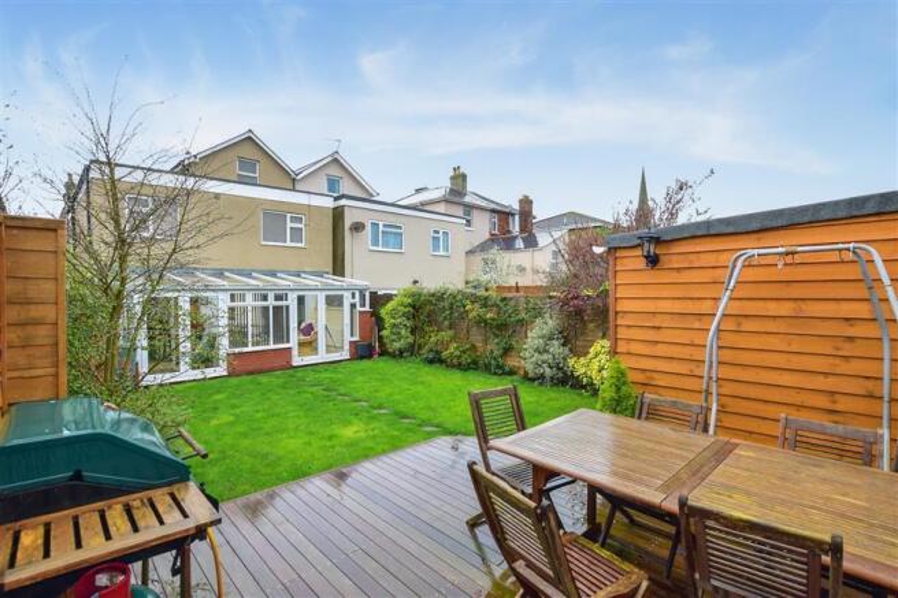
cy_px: 299
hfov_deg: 95.0
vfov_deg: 72.0
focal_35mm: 16
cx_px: 449
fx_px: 411
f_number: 10
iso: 400
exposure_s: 1/80
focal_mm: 11
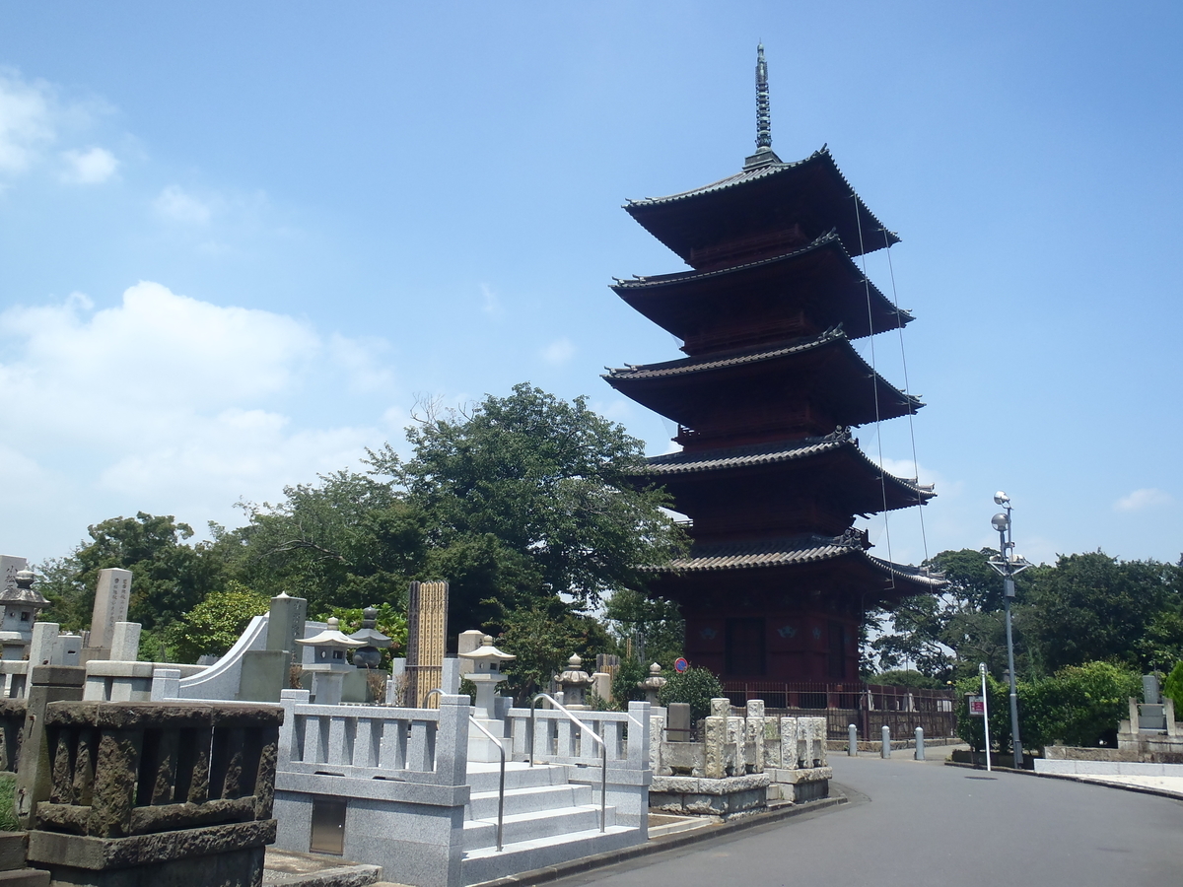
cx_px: 592
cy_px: 444
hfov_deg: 60.0
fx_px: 1025
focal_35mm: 30
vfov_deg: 46.8
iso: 80
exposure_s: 1/60
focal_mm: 5.4
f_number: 11
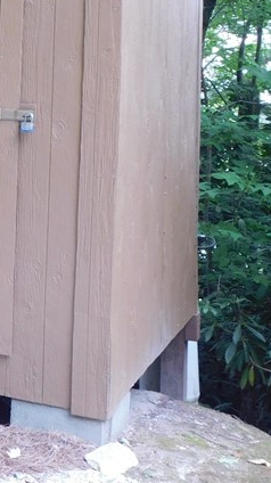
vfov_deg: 26.1
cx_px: -244
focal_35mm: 79
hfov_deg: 13.4
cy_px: 64
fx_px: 1011
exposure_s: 1/30
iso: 220
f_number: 3.2
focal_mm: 5.3
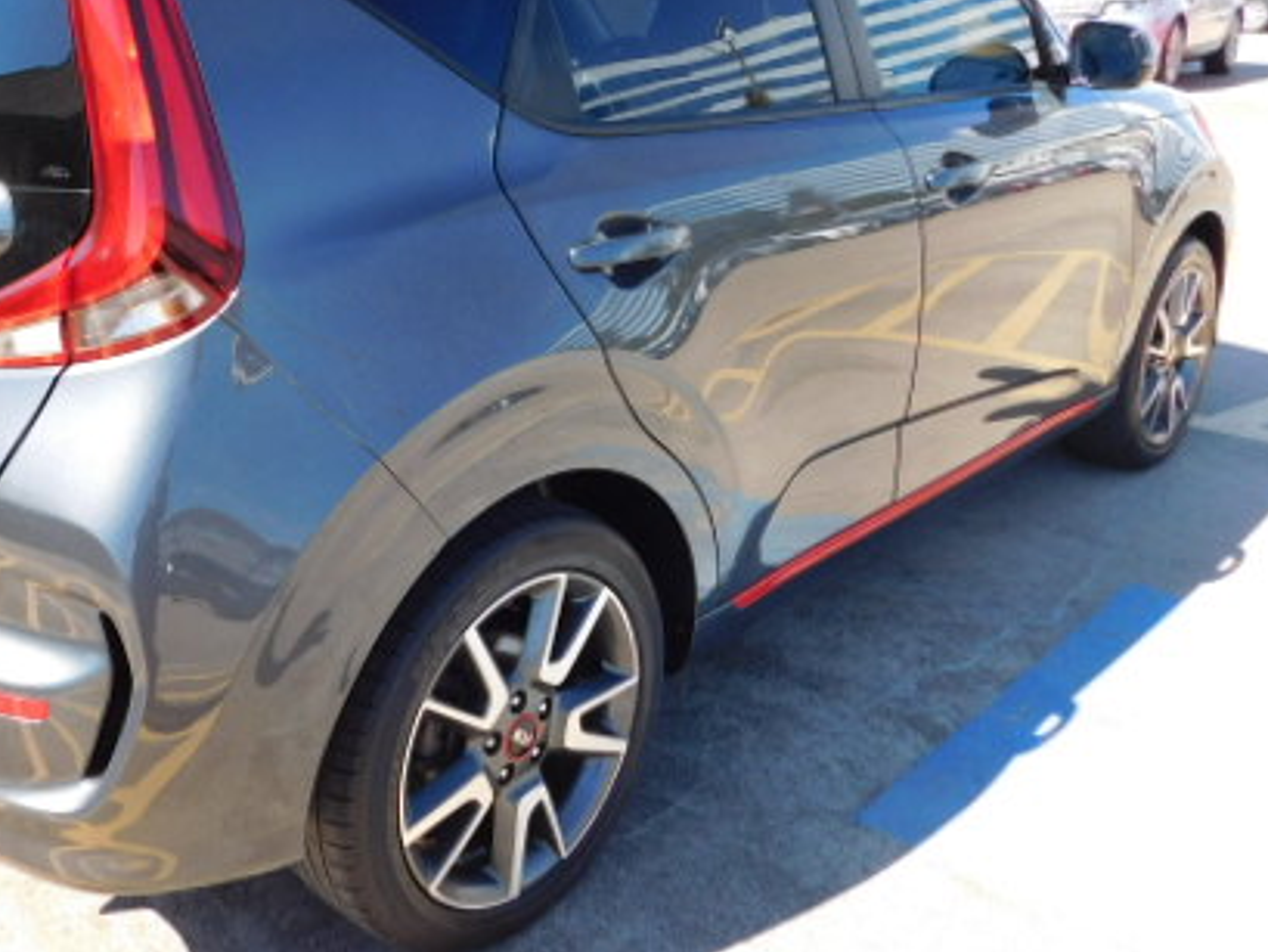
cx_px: 397
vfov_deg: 39.4
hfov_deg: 50.2
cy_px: 360
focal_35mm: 36
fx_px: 1319
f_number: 3
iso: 125
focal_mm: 4
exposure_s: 1/500
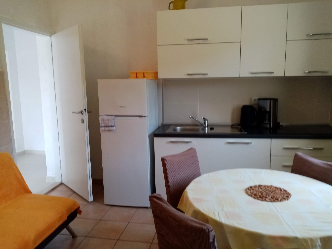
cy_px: 124
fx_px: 249
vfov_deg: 53.1
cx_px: 166
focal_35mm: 26
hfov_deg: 67.3
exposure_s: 1/33.3
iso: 163
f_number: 1.8
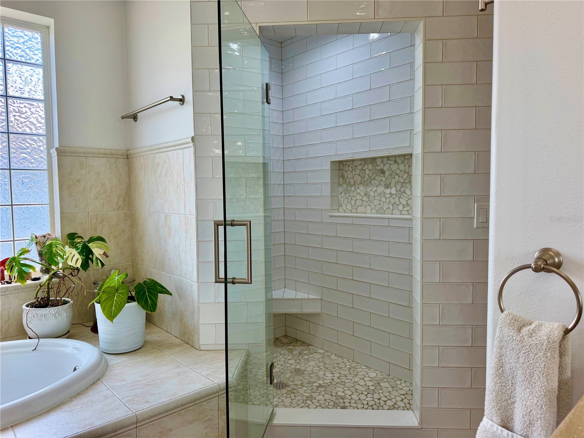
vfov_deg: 56.8
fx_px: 405
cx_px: 292
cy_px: 219
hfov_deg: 71.6
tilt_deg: -4.3
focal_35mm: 24
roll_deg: +0.5
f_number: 1.78
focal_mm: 6.76
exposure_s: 1/319
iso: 80
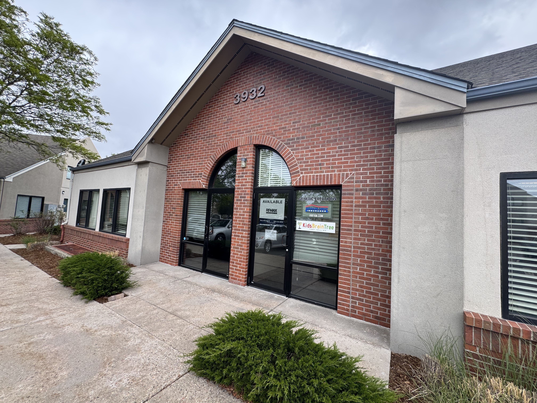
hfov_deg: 102.1
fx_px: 217
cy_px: 202
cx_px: 268
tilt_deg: +3.9
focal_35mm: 14
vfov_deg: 85.7
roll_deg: -2.9
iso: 40
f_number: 2.2
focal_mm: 2.22
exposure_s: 1/276
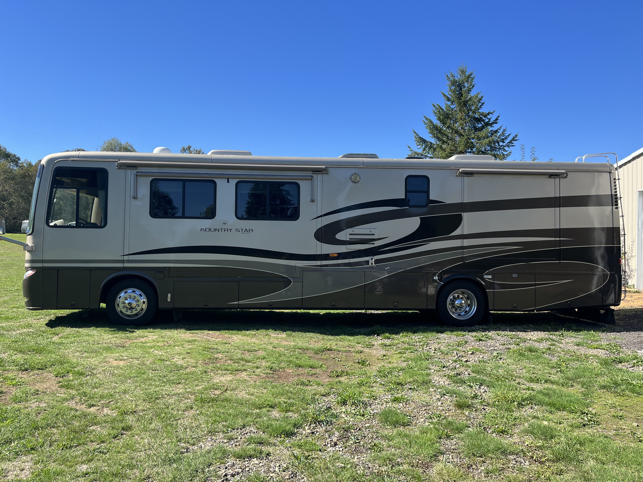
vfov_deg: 53.1
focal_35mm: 26
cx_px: 322
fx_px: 483
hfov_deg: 67.3
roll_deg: -0.5
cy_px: 241
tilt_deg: +0.1
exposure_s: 1/1802
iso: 50
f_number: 1.6
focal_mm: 5.1
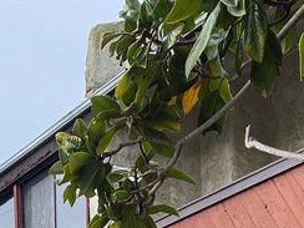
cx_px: 95
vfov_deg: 12.2
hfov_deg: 18.0
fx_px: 957
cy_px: 446
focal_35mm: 109
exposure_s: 1/613
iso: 32
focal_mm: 4.25
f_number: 1.8
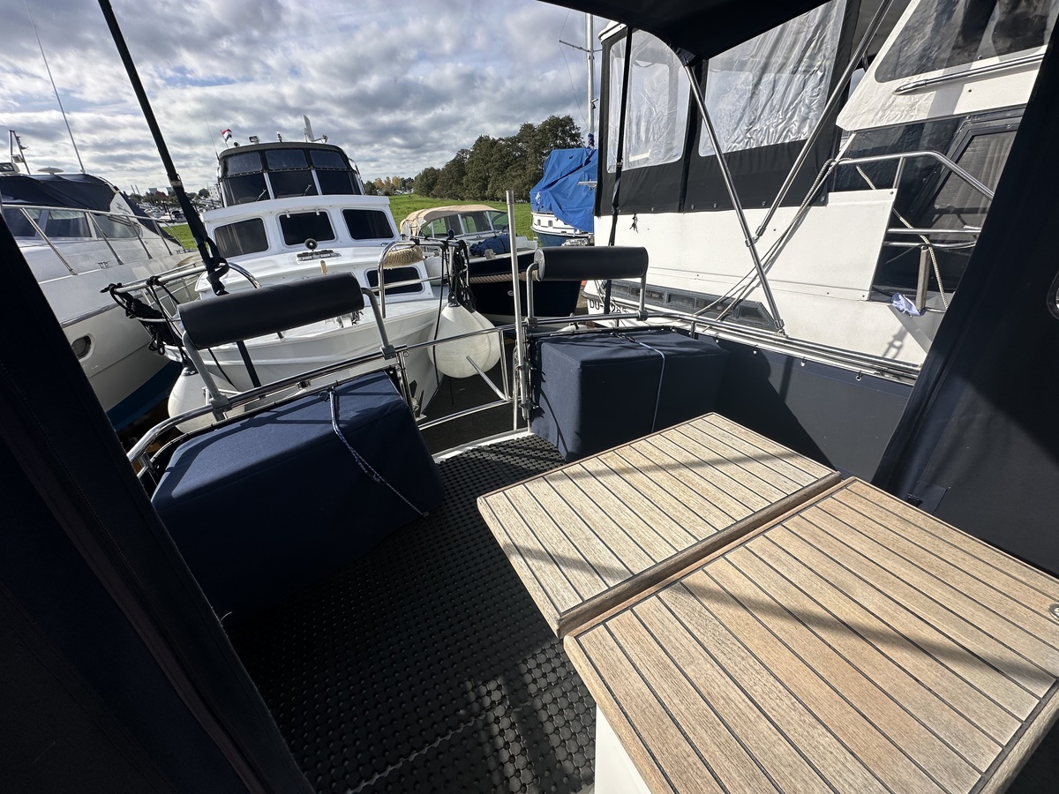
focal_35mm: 14
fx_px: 428
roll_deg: +3.1
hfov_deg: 102.1
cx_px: 530
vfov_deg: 85.7
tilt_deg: -26.9
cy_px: 397
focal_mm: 2.22
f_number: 2.2
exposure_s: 1/1795
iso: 50
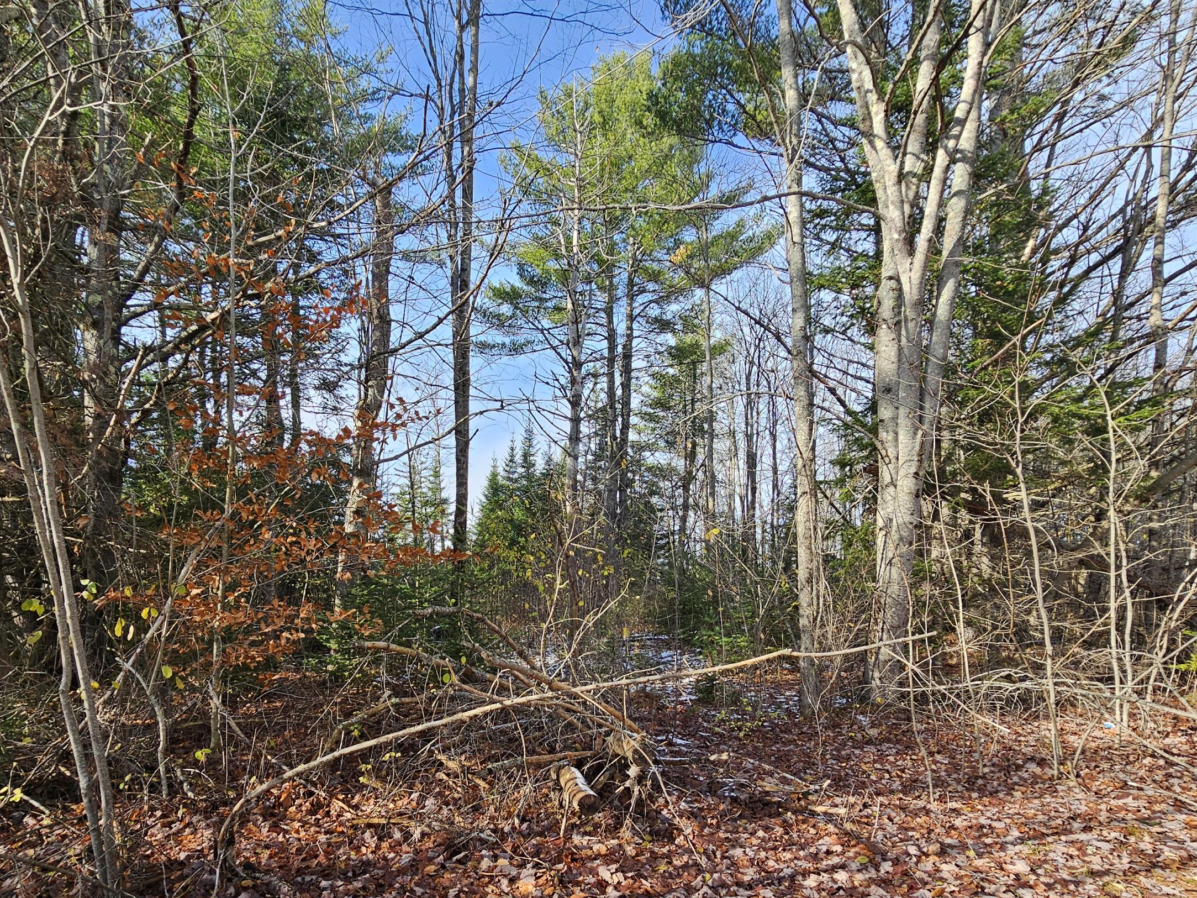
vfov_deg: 70.4
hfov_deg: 87.6
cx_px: 551
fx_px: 622
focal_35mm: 18
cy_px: 565
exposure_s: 1/494
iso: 50
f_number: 2.2
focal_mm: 2.2
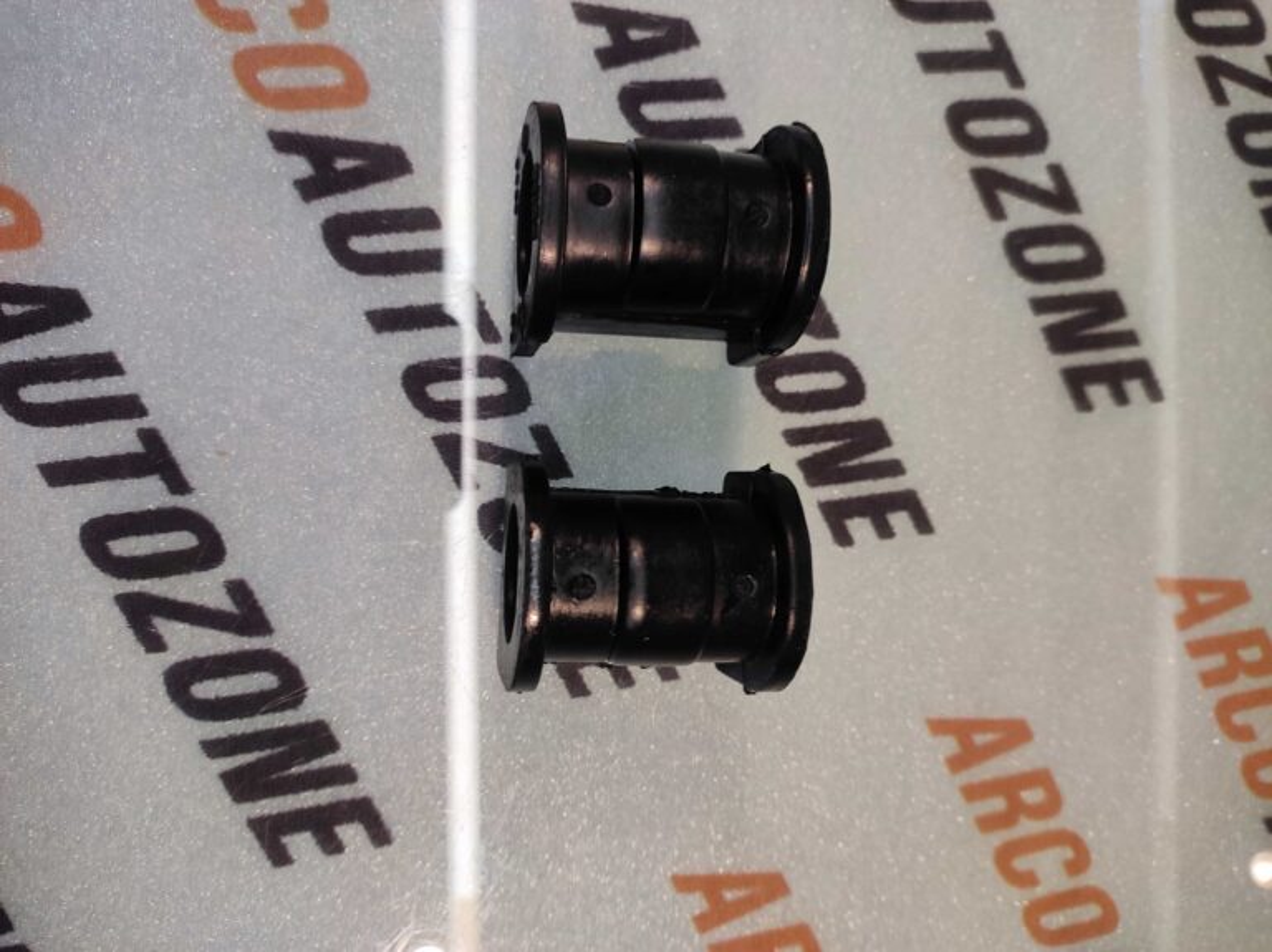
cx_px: 636
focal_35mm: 17
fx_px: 624
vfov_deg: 74.7
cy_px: 476
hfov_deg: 91.1
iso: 149
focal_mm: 4.74
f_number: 1.79
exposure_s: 1/50
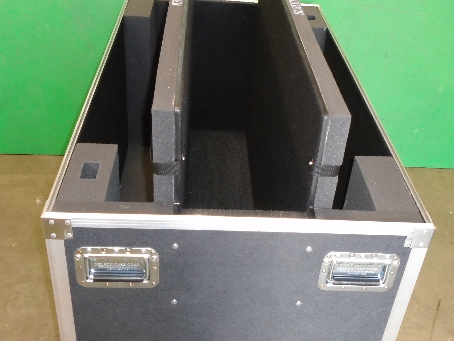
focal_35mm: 44
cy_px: 175
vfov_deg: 32.9
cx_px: 256
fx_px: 577
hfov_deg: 42.9
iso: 400
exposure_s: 1/40
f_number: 3.5
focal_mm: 5.5
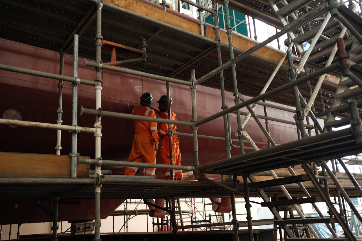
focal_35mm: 35
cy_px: 120
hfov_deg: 54.4
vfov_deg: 37.8
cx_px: 181
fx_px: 352
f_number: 2
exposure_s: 1/180
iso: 250
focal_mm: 23
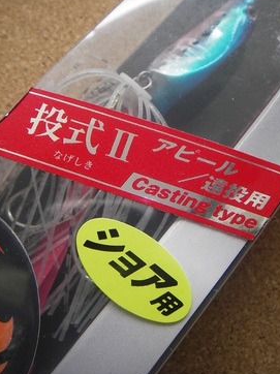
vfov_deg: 44.8
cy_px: 197
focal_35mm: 42
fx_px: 454
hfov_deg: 34.3
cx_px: 151
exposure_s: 1/30
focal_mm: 6.3
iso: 50
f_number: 3.3
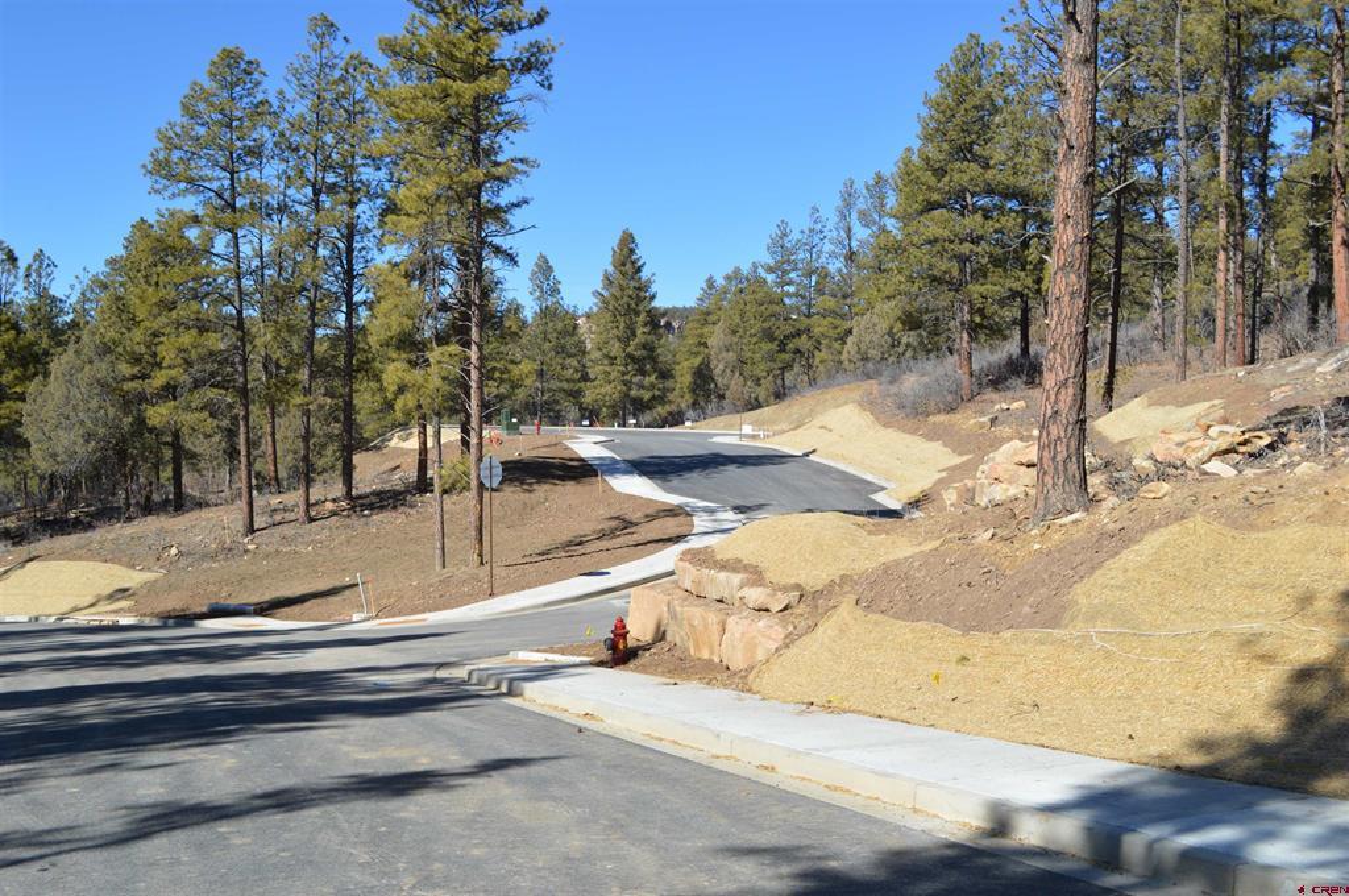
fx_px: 1347
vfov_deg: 36.8
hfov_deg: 53.2
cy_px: 448
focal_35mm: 36
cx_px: 674
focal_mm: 24
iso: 100
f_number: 7.1
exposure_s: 1/200
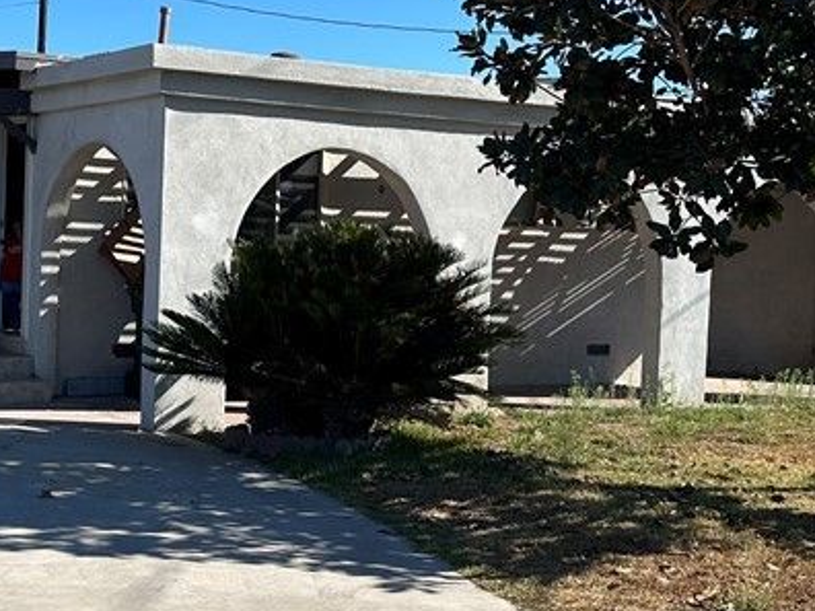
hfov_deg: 30.2
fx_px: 1460
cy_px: 265
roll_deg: -1.4
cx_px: 126
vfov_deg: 23.6
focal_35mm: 62
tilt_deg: +0.1
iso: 80
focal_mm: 6.86
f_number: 1.78
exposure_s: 1/3861
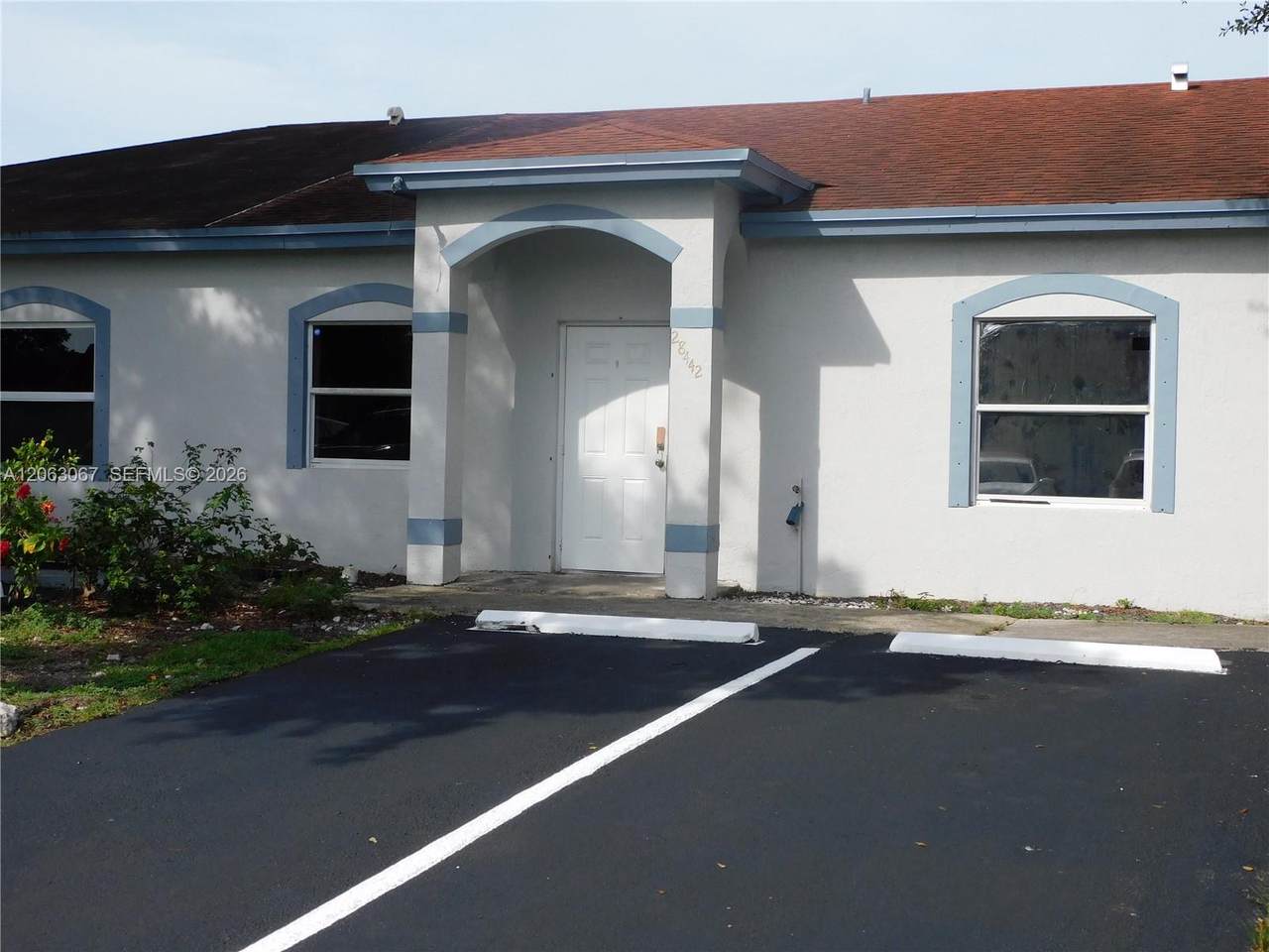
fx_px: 1833
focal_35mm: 50
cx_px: 634
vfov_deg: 29.1
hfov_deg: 38.2
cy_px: 476
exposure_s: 1/800
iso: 125
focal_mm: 9
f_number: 4
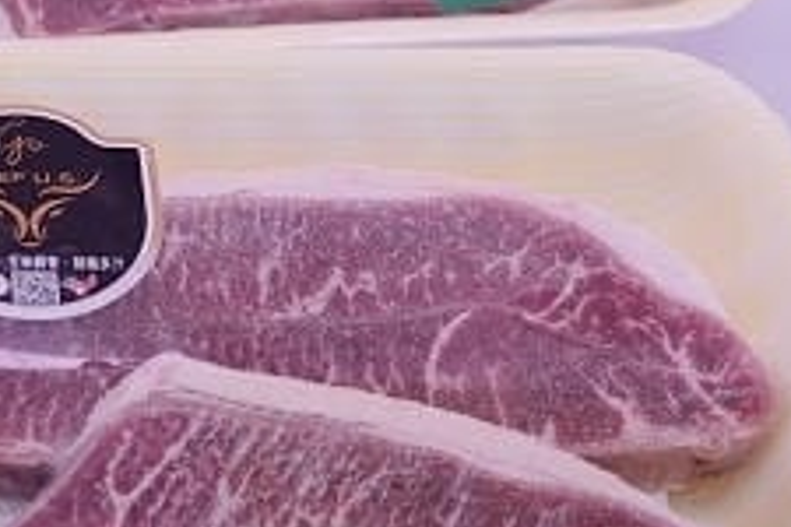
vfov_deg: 7.3
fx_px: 4108
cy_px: -88
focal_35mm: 187
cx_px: -485
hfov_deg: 10.5
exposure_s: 1/160
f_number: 4
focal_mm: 35
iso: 500
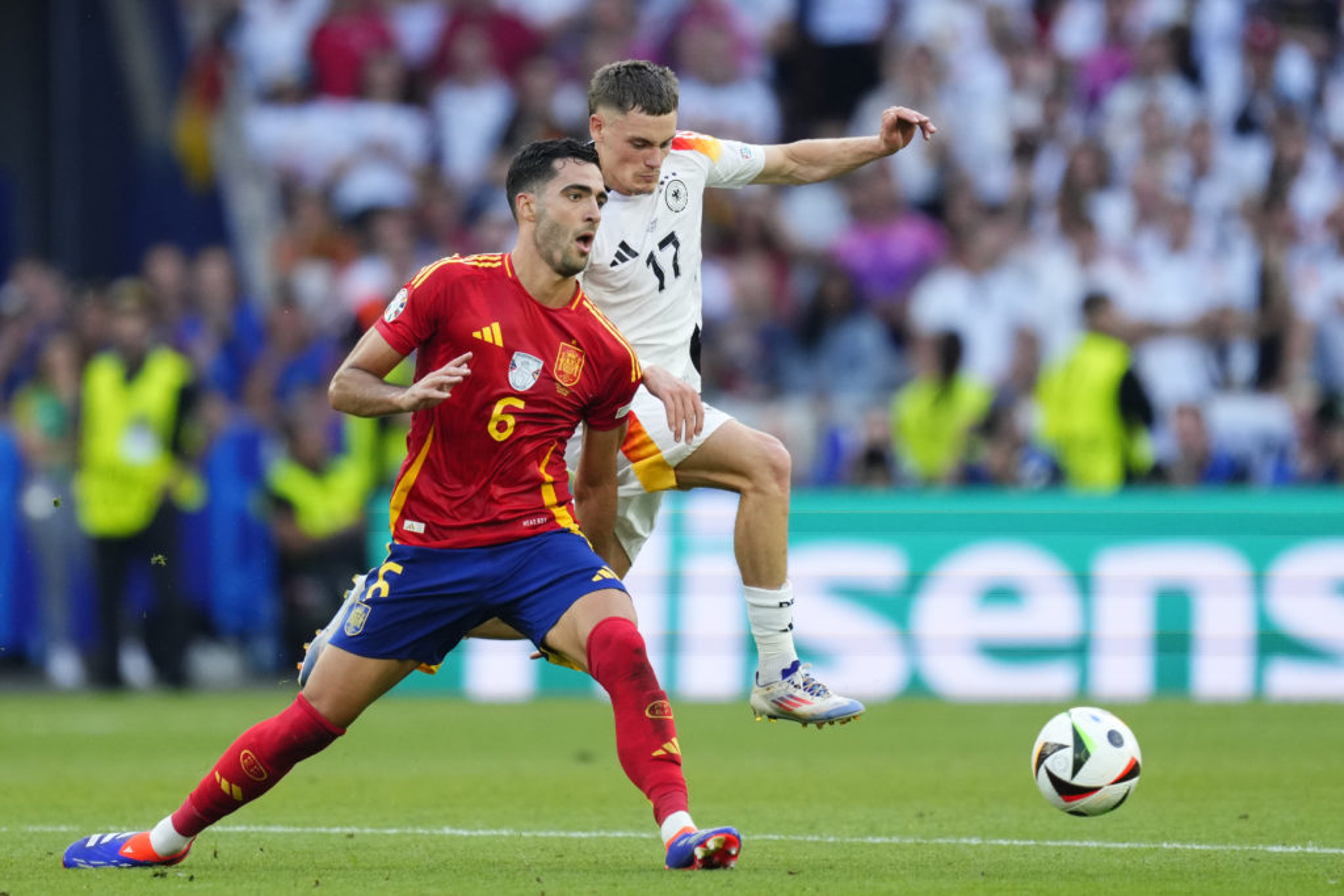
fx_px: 14934
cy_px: 448
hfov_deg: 5.2
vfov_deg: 3.4
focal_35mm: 400
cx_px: 672
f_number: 2.8
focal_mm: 400
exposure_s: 1/2000
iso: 1600
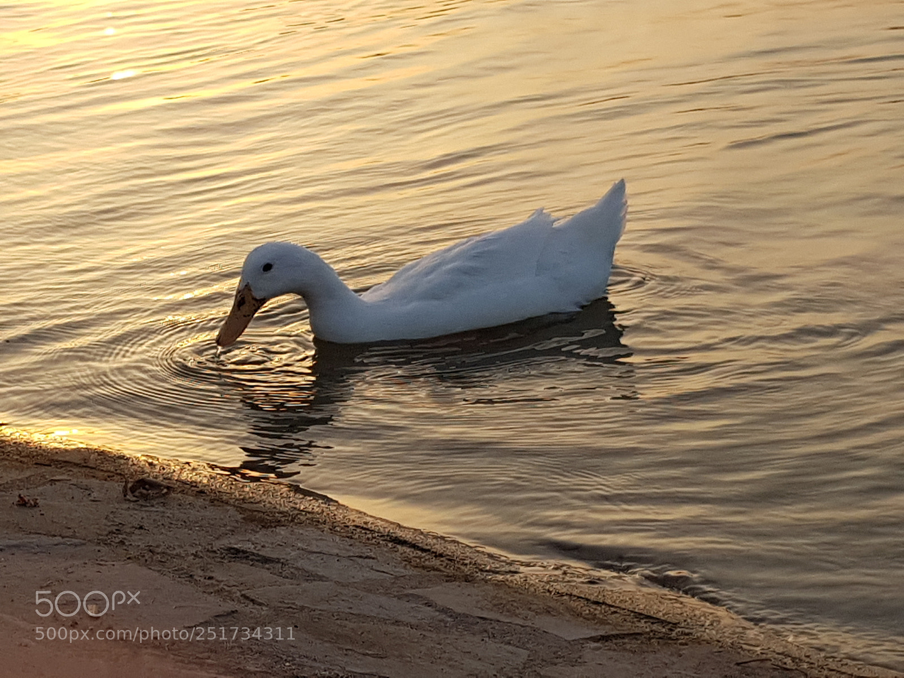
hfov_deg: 67.3
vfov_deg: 53.1
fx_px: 679
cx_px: 452
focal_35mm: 26
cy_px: 339
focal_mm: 4.2
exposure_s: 1/910
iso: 50
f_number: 1.7
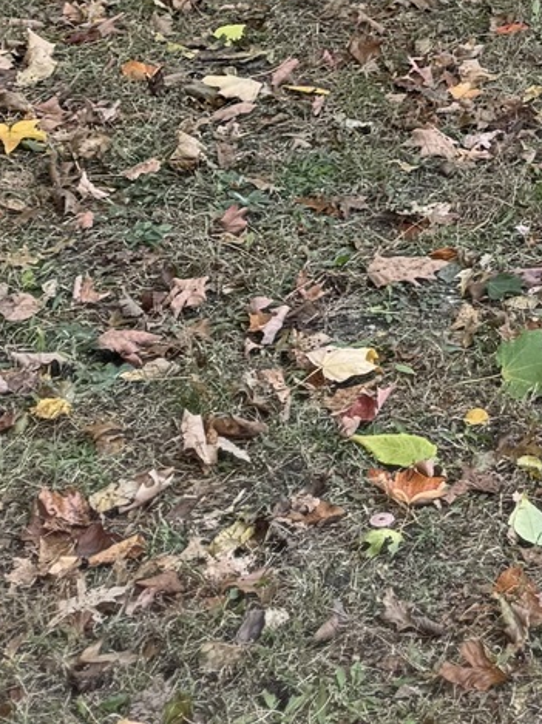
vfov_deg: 14.4
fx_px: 2467
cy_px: -638
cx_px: 1115
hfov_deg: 11.2
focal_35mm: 118
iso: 64
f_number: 1.78
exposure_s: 1/177
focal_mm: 6.76
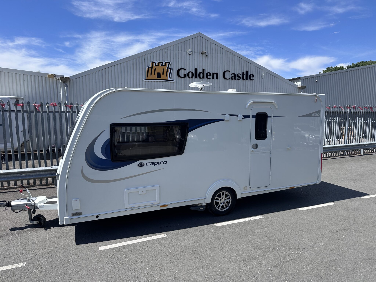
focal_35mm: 24
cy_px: 141
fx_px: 261
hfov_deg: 71.6
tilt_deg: -4.6
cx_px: 188
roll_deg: +0.2
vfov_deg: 56.8
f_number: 1.78
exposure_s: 1/3861
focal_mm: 6.86
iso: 80
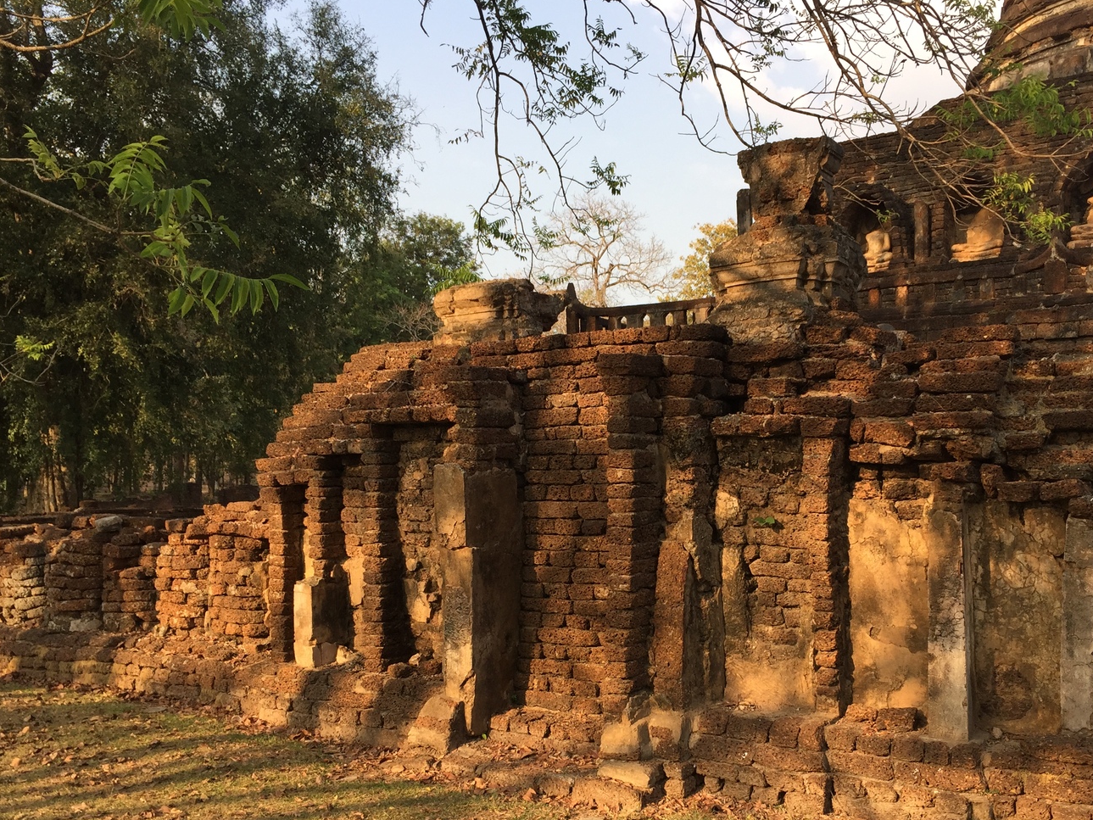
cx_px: 650
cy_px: 491
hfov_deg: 51.1
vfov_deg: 39.5
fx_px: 1137
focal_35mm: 36
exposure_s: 1/501
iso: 32
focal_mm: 4.15
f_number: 2.2
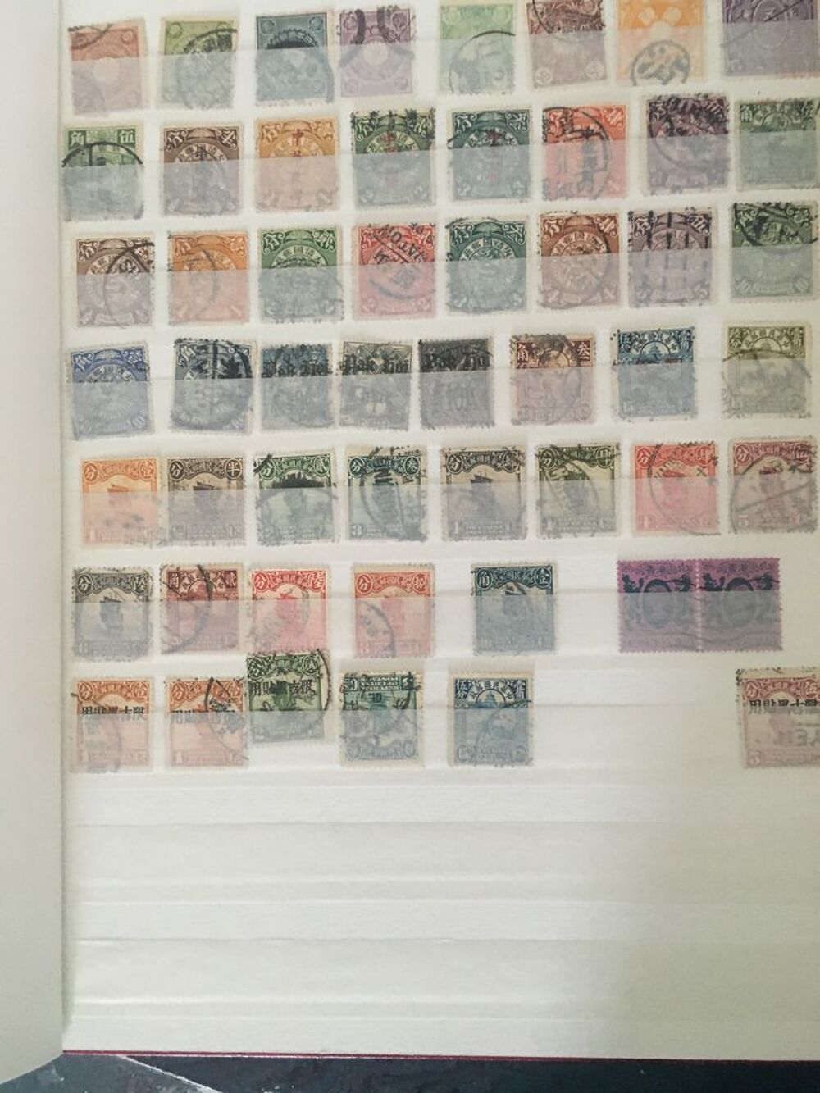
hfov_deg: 48.2
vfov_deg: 61.7
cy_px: 546
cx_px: 410
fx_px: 916
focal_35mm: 29
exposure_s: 1/20
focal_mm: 4.15
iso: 200
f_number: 2.2
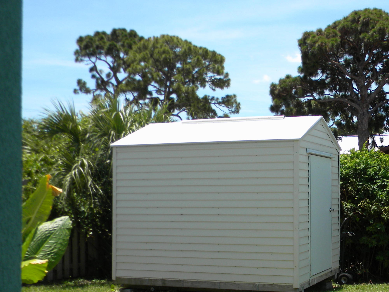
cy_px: 179
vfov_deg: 27.0
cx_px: 288
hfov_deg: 34.8
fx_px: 607
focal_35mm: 54
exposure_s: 1/675
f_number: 3.7
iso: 80
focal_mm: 6.4
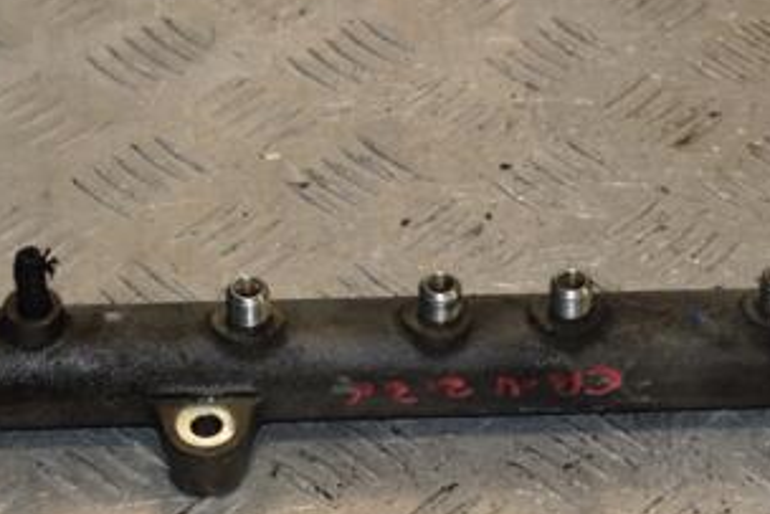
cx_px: 570
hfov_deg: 13.8
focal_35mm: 148
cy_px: 344
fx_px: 3167
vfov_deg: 9.3
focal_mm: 50
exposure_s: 1/200
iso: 800
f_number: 8
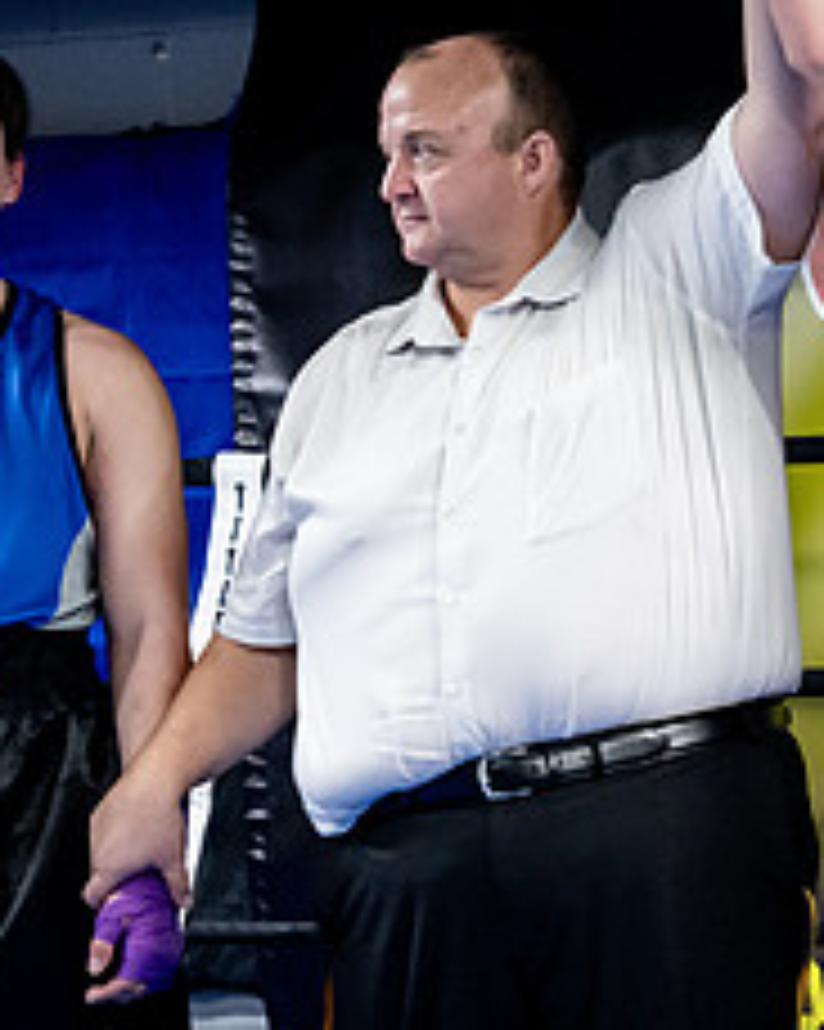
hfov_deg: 9.3
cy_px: 358
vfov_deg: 11.8
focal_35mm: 164
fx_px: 5003
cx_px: 1063
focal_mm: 69
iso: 10000
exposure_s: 1/1000
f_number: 2.8
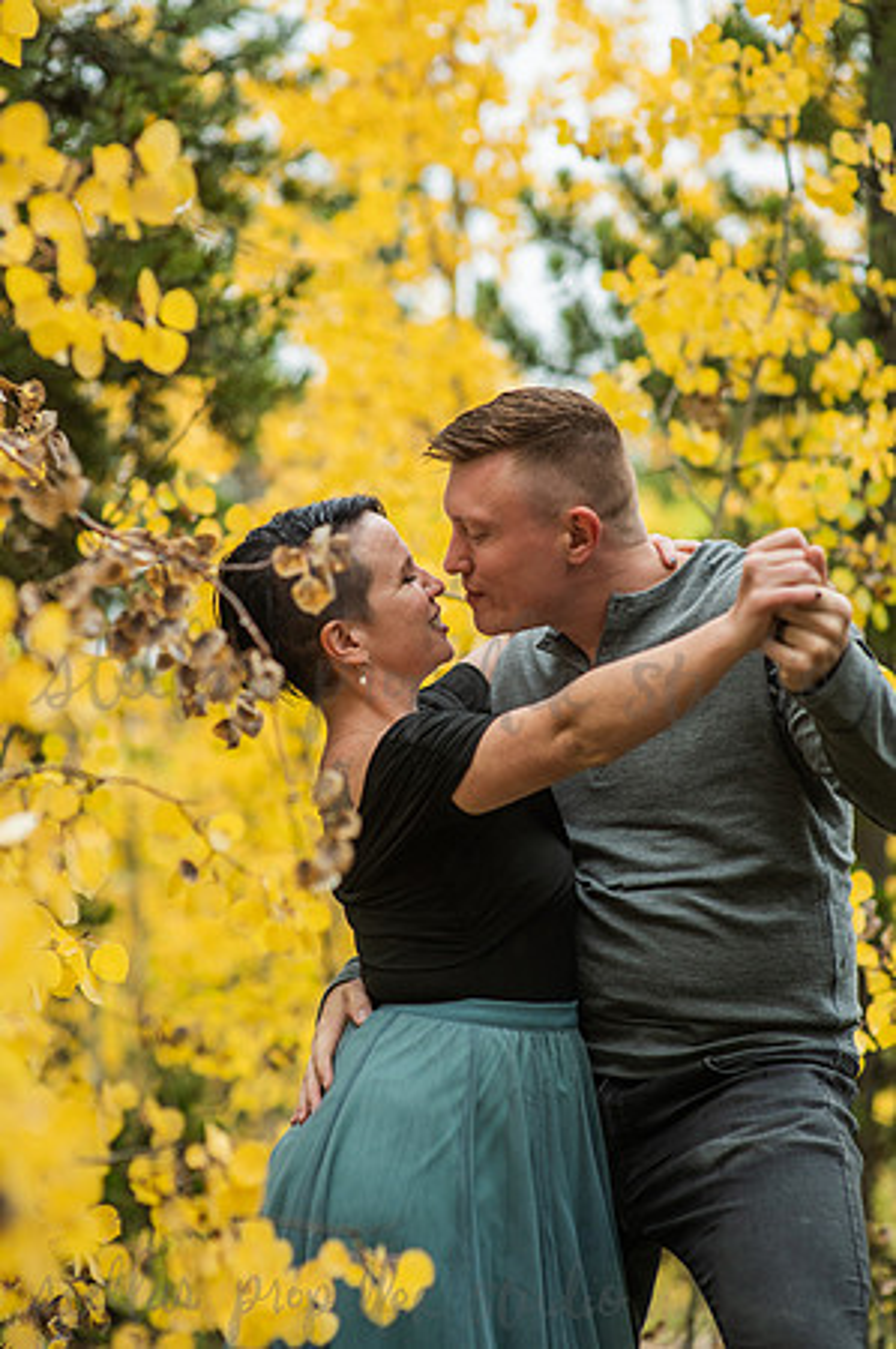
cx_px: 448
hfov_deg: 16.0
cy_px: 674
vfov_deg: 23.9
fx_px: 3180
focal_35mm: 85
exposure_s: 1/250
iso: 500
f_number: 2.5
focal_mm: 85
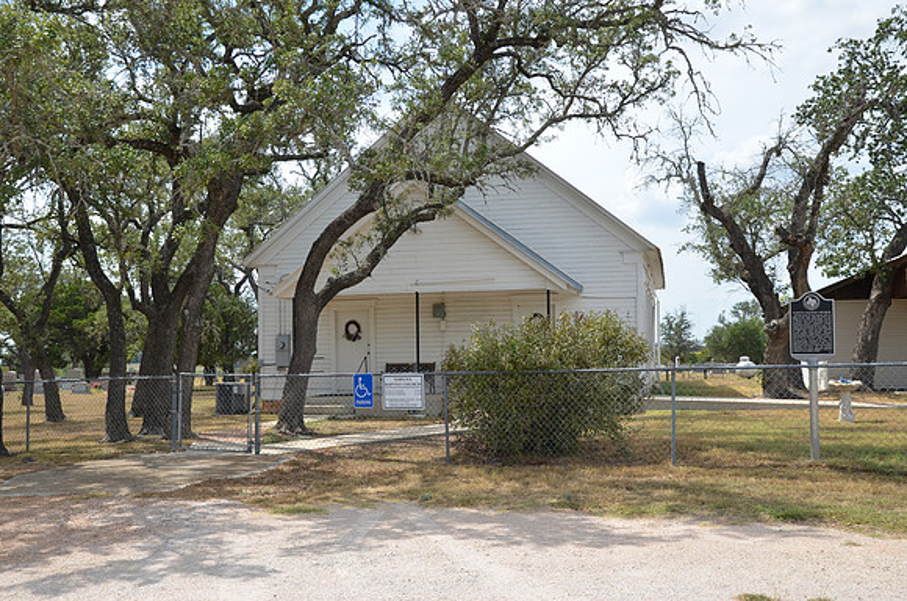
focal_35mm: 39
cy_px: 300
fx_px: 980
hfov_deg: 49.6
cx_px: 454
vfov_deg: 34.1
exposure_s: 1/200
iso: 200
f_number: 7.1
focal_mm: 26
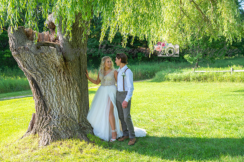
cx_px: 122
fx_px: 244
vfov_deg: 36.8
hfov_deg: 53.2
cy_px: 81
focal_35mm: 36
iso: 140
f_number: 5.6
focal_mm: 36
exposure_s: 1/250
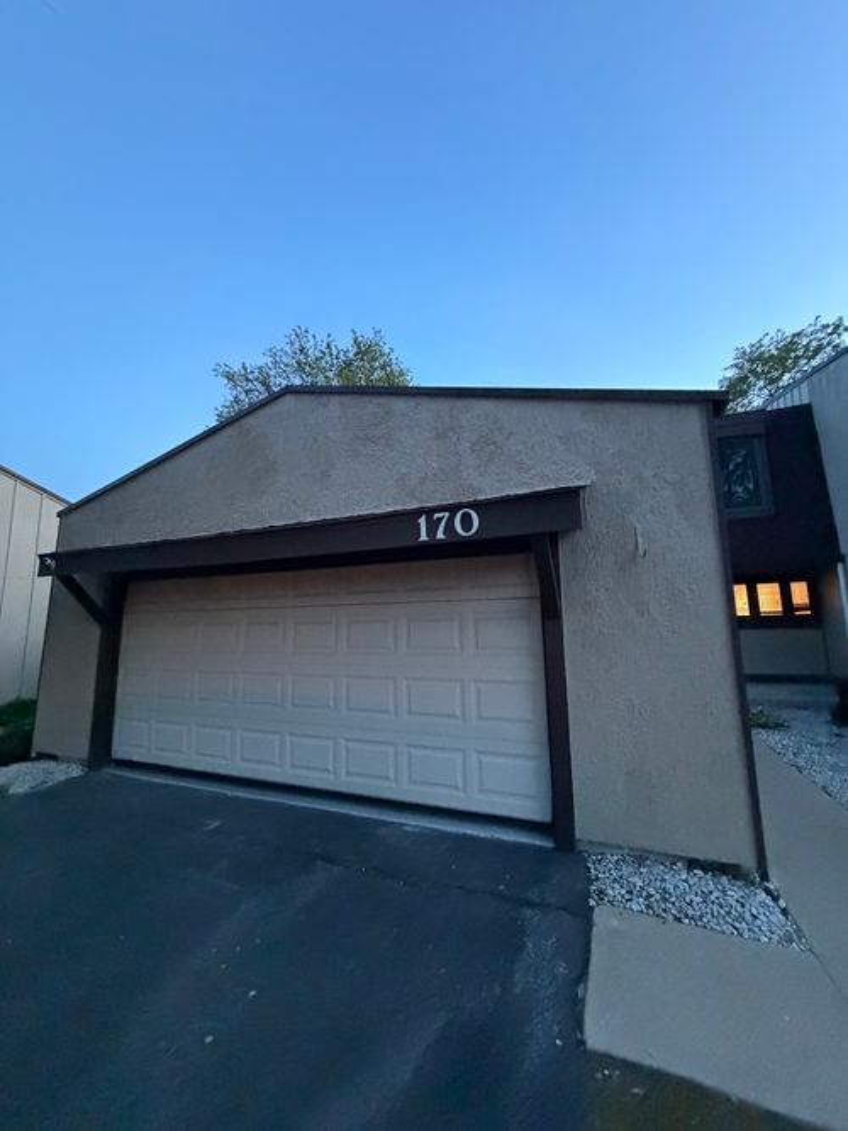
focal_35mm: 14
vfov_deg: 102.1
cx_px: 424
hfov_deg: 85.7
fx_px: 457
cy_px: 566
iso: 1000
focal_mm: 2.22
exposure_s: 1/60
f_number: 2.2
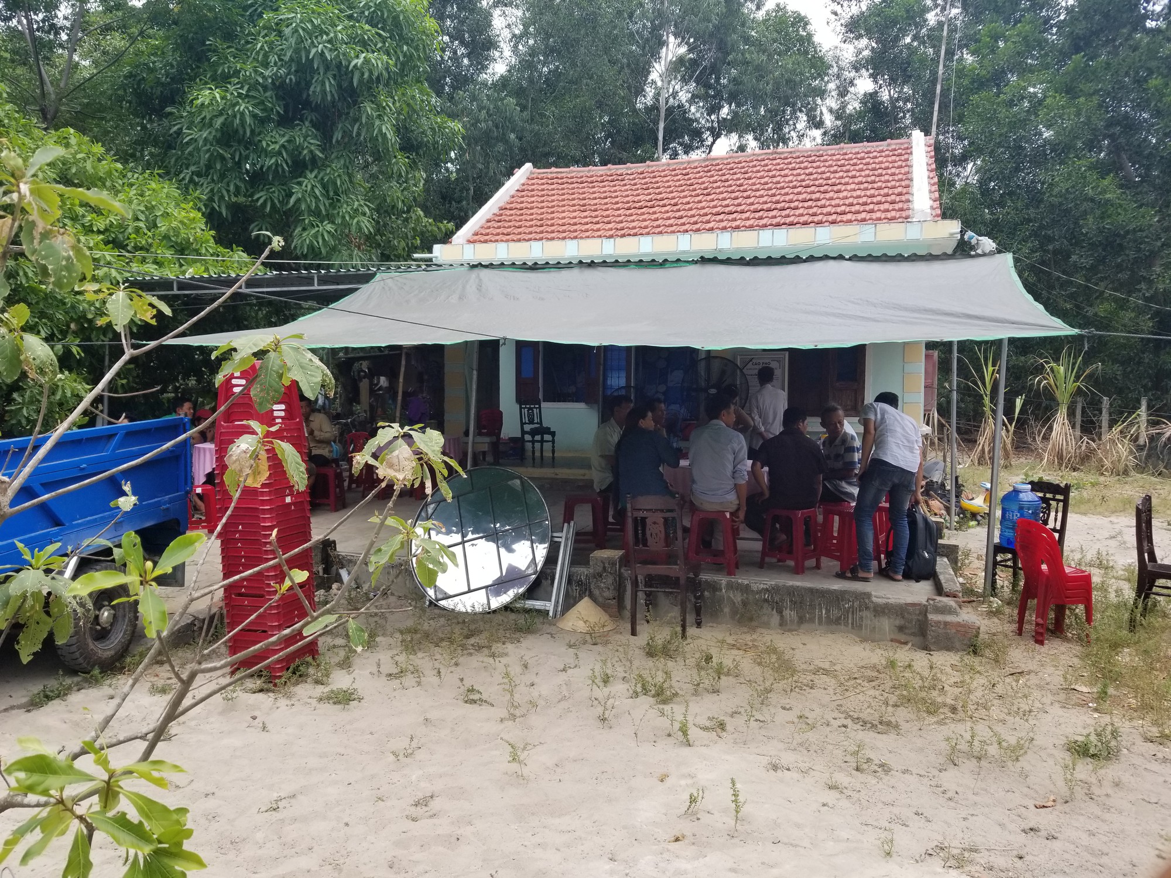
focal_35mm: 26
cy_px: 439
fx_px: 880
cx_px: 586
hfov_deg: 67.3
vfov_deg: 53.1
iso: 50
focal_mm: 4.25
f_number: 1.7
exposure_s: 1/874
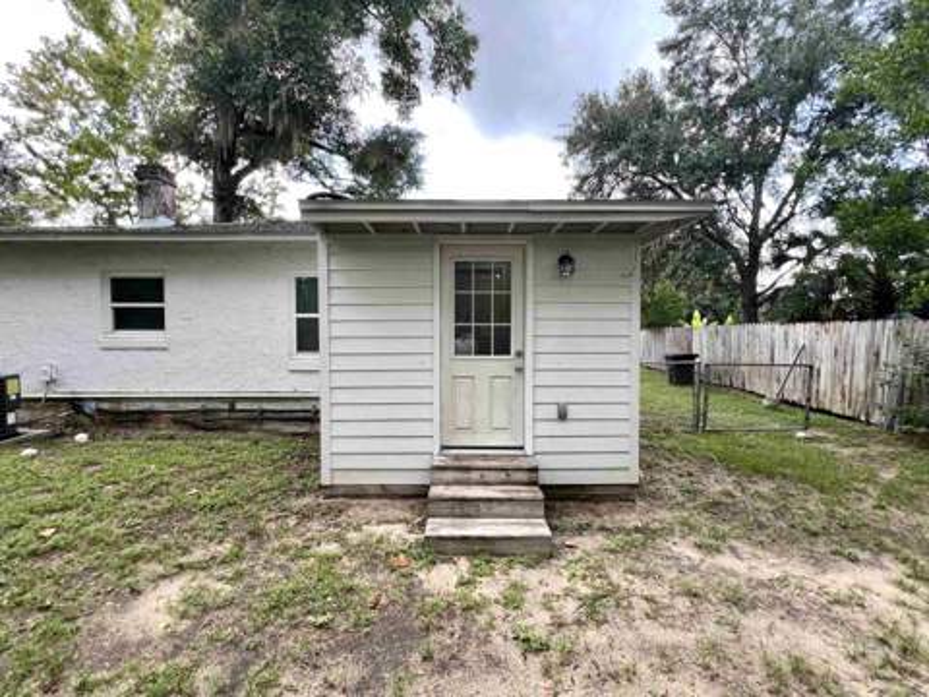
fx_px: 349
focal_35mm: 13
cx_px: 464
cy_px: 348
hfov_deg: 106.2
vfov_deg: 89.9
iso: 50
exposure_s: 1/99
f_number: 1.8
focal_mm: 1.57
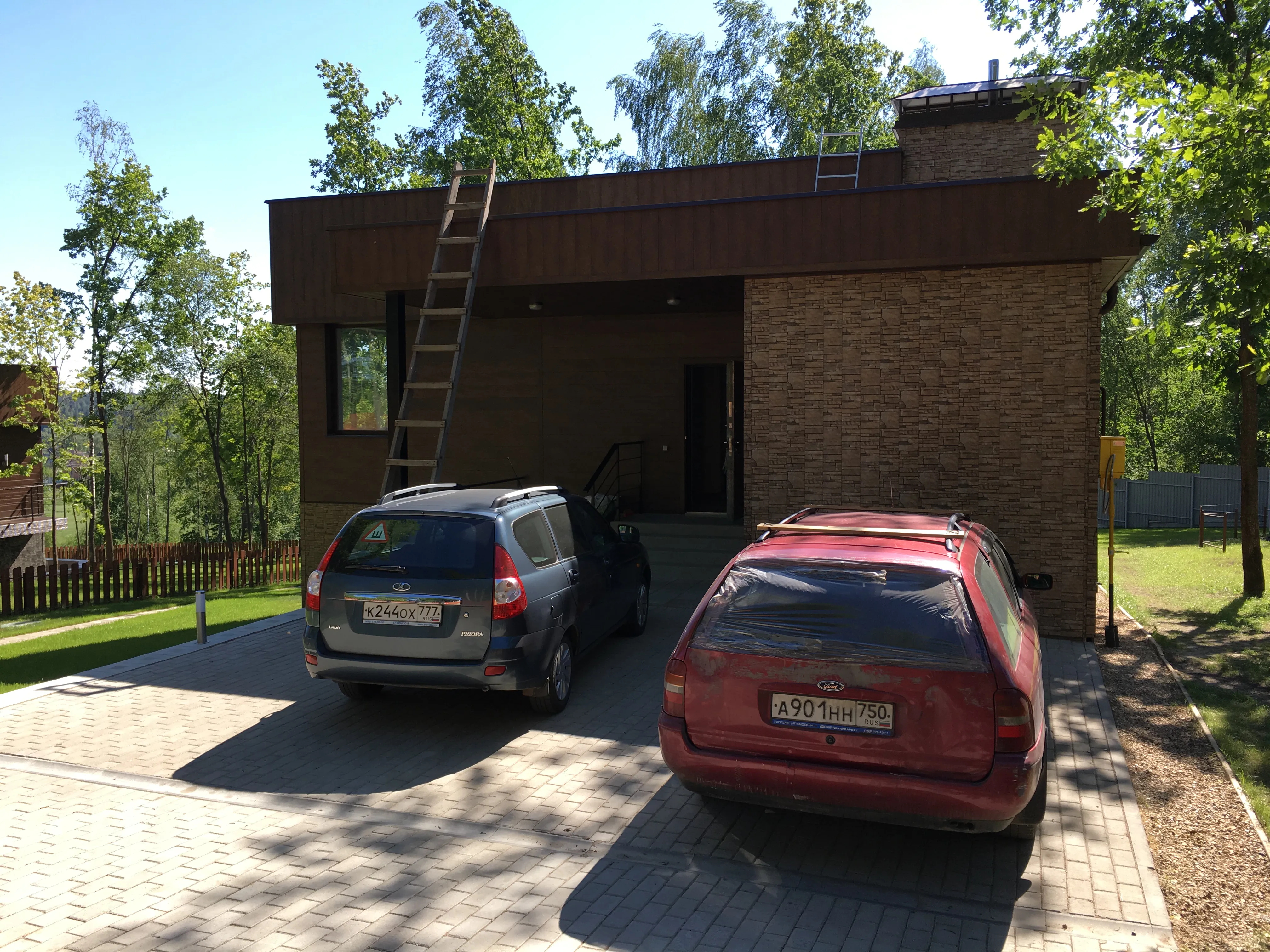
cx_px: 635
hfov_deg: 61.7
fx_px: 1064
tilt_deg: -2.8
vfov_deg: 48.2
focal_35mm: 29
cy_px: 476
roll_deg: -0.2
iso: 25
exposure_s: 1/545
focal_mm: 4.15
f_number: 2.2
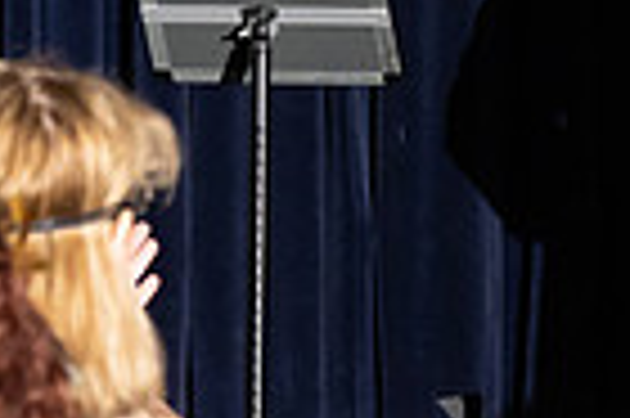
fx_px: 8984
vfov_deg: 2.7
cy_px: -256
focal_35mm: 514
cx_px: 1116
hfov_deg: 4.0
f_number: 4.5
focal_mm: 83
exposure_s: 1/200
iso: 2500
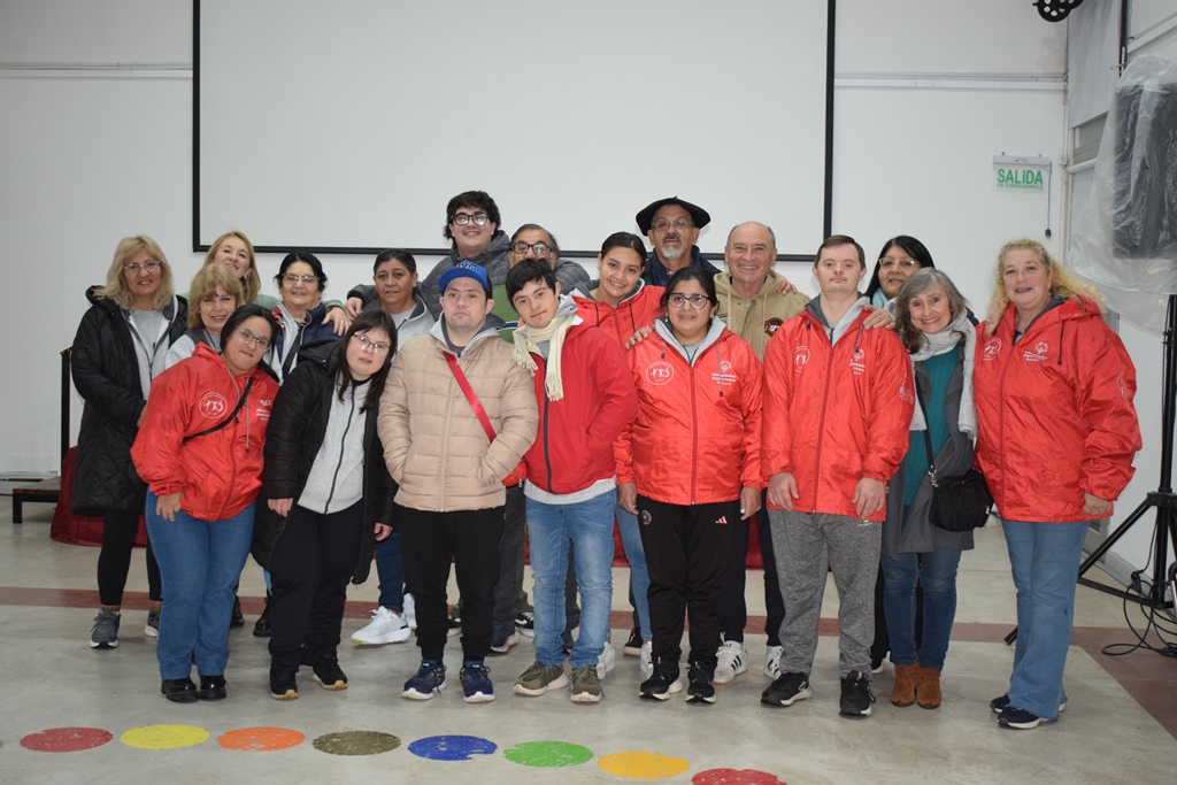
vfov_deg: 28.1
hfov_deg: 41.1
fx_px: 1569
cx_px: 588
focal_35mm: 48
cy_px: 392
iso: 1100
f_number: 4.5
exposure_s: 1/60
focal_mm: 32
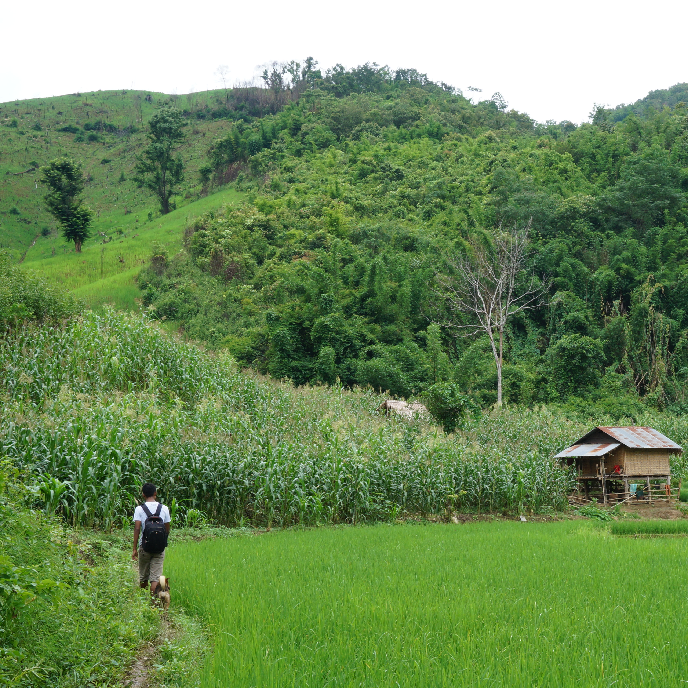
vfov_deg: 28.8
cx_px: 482
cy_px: 343
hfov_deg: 28.5
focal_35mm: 60
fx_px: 1341
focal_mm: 31
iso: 200
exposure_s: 1/80
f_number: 16
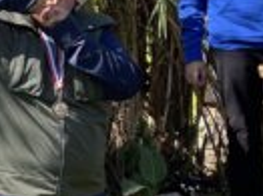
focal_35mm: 153
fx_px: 1161
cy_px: 96
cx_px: -104
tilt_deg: -5.6
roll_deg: +0.9
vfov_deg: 9.7
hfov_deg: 12.4
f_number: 1.6
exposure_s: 1/824
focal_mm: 4.2
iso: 32
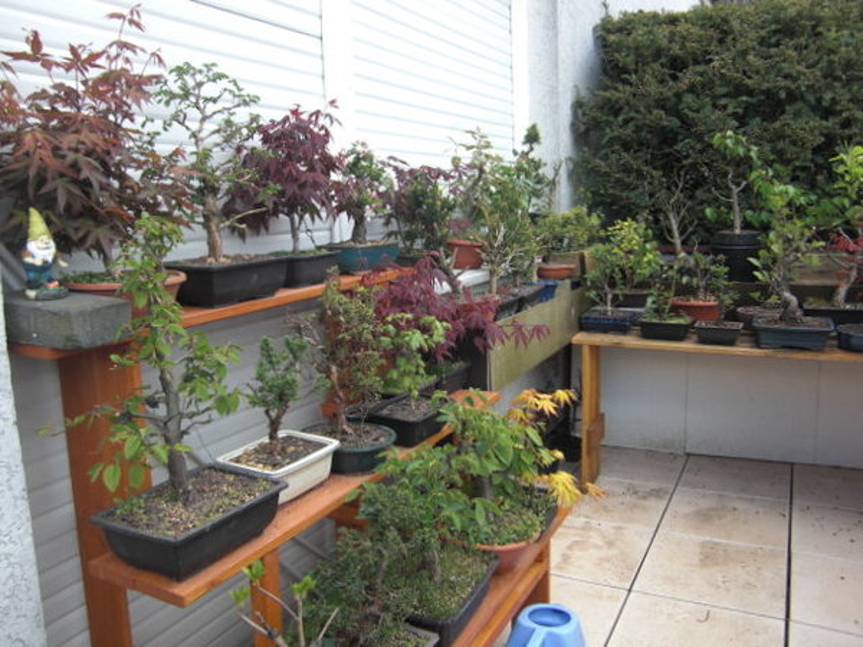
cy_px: 324
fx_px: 823
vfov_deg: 42.9
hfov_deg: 55.4
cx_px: 432
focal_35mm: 33
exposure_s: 1/125
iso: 50
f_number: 2.7
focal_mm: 5.8
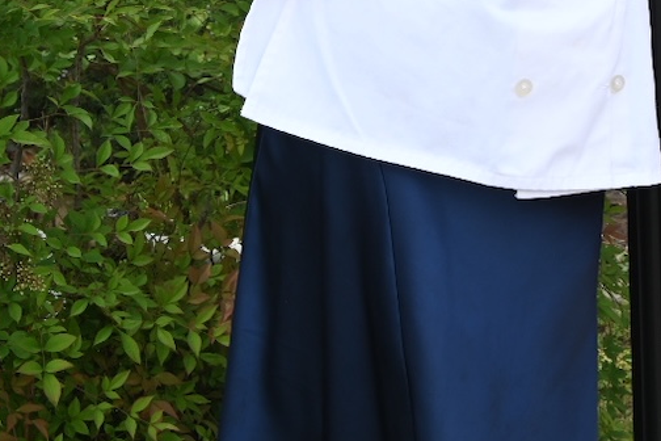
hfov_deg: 13.5
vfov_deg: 9.2
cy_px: -149
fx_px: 2681
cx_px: 888
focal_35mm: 146
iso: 250
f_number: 11
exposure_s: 1/160
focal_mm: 46
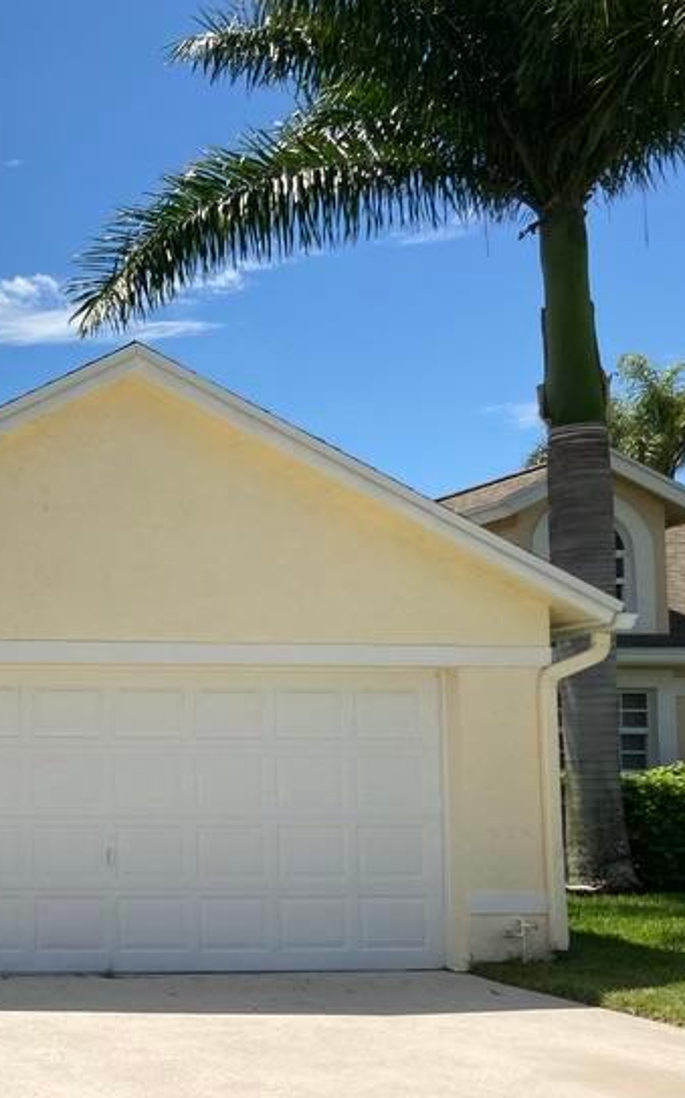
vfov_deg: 36.1
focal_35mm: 56
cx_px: -321
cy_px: 694
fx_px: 1674
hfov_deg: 20.1
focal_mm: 3.99
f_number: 1.8
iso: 20
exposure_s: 1/2857
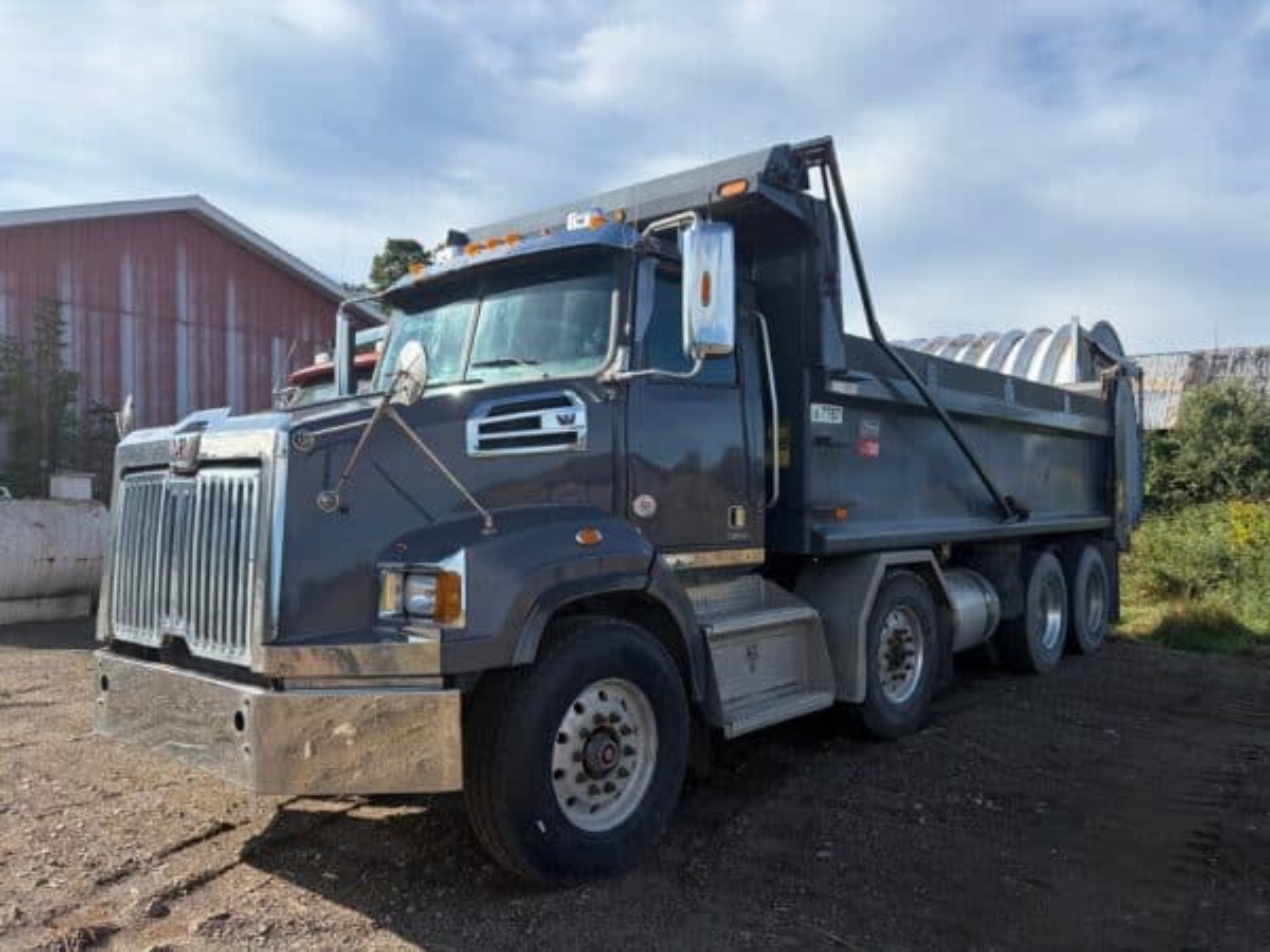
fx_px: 954
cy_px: 476
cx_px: 635
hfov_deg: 67.3
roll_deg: +0.1
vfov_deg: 53.1
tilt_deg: +2.0
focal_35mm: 26
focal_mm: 5.96
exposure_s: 1/3831
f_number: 1.6
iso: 64
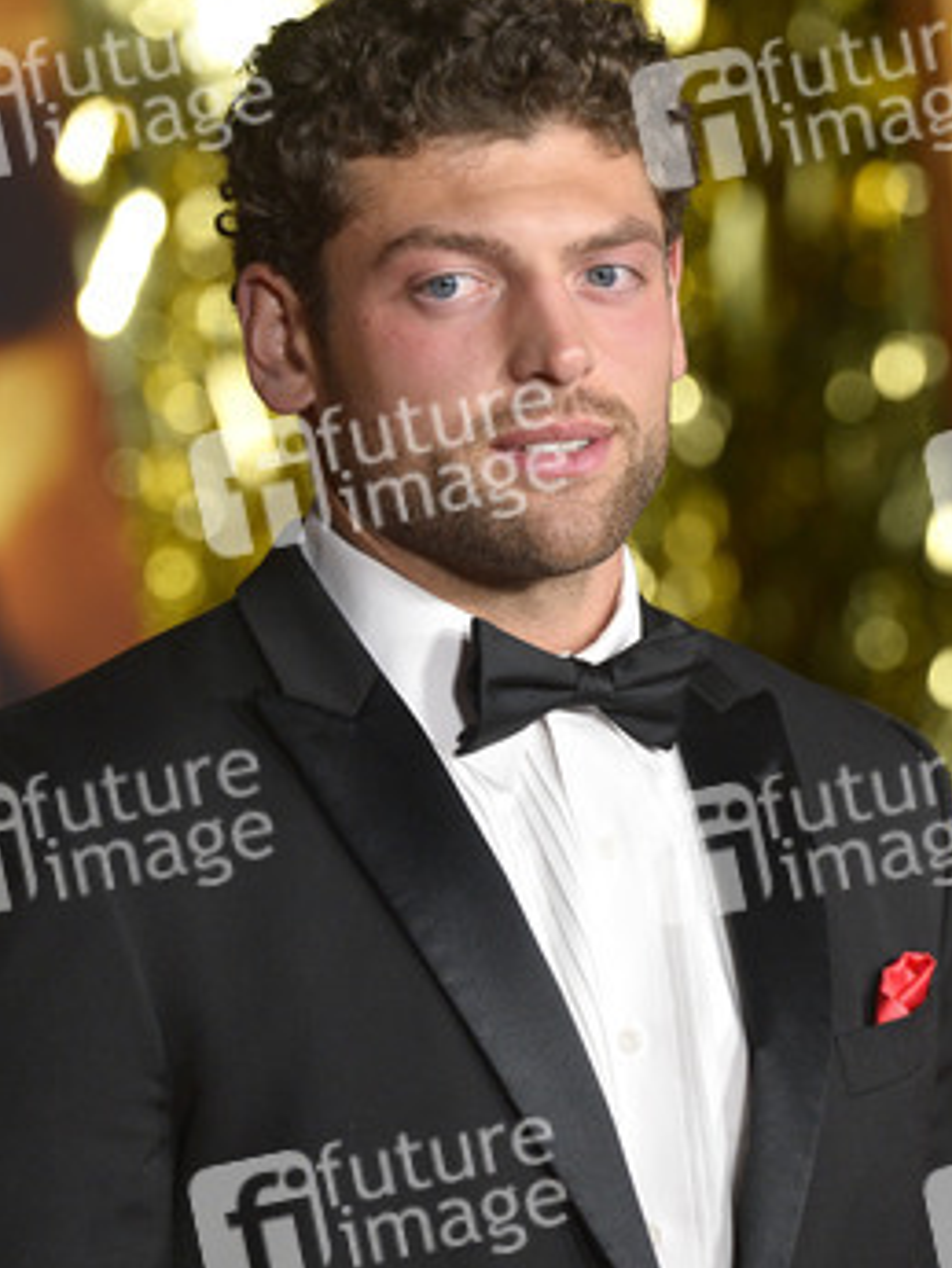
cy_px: 654
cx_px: 487
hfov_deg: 6.7
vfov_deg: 8.9
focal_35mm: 223
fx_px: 8172
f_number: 5
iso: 2000
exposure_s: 1/320
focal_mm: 200
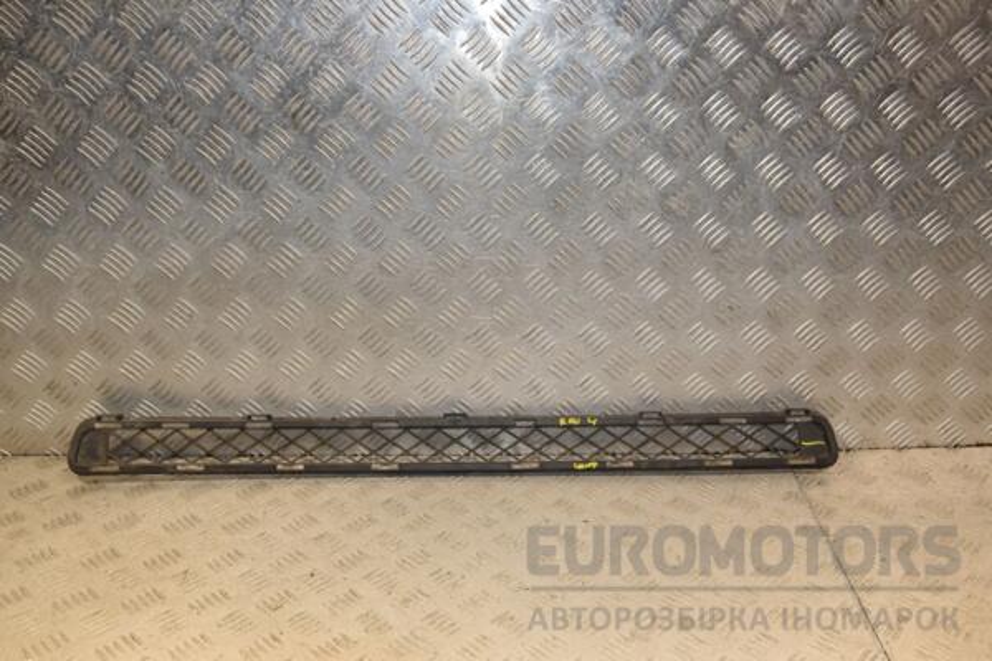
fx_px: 992
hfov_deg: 53.1
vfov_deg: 36.9
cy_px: 330
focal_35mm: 36
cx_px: 496
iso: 800
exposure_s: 1/200
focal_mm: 24
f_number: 7.1
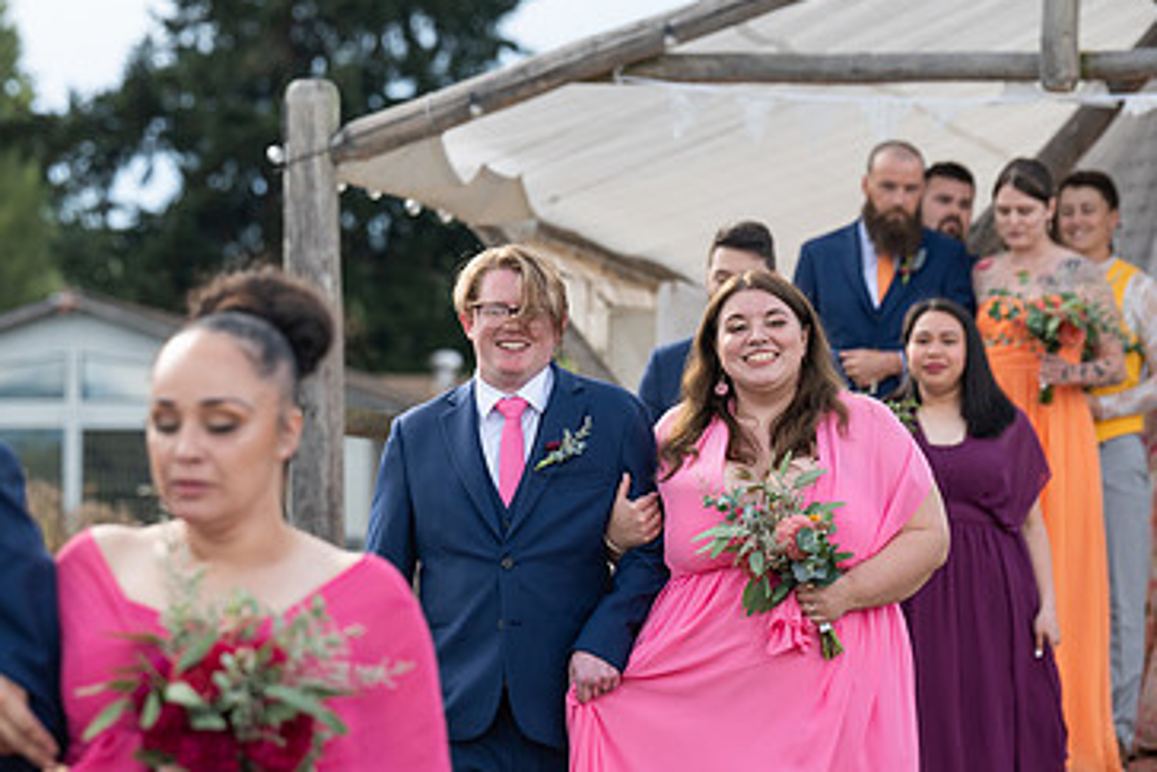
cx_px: 426
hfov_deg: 10.5
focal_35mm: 196
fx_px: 6301
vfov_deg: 7.0
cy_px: 573
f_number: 4.5
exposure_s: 1/800
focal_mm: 123
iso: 400
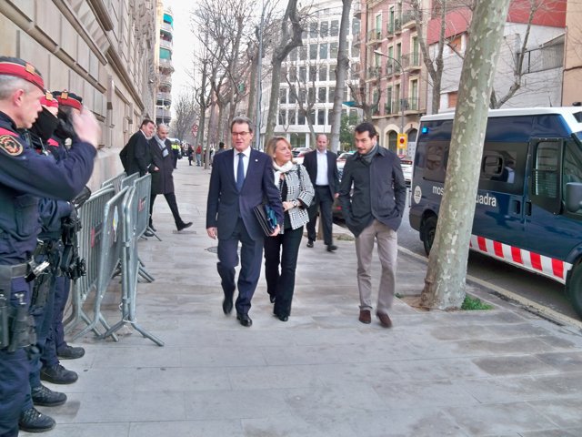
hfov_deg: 52.6
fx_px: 588
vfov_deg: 40.7
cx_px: 291
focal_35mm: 35
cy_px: 218
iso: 64
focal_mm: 6.2
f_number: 3.5
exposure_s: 1/30
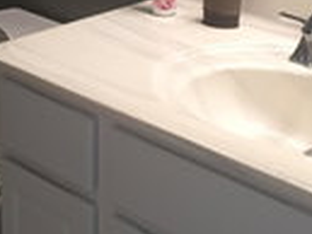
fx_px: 866
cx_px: 111
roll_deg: +0.9
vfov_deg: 15.0
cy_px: -34
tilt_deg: -14.6
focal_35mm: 96
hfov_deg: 20.4
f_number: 2.2
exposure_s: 1/30
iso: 64
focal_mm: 4.15
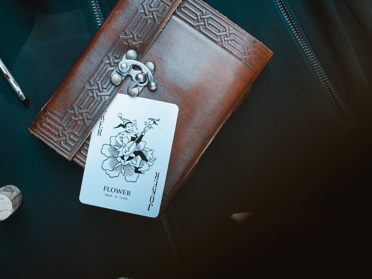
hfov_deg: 36.1
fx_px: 570
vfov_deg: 27.5
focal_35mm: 53
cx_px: 153
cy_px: 109
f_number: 1.7
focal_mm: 20
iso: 200
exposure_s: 1/320
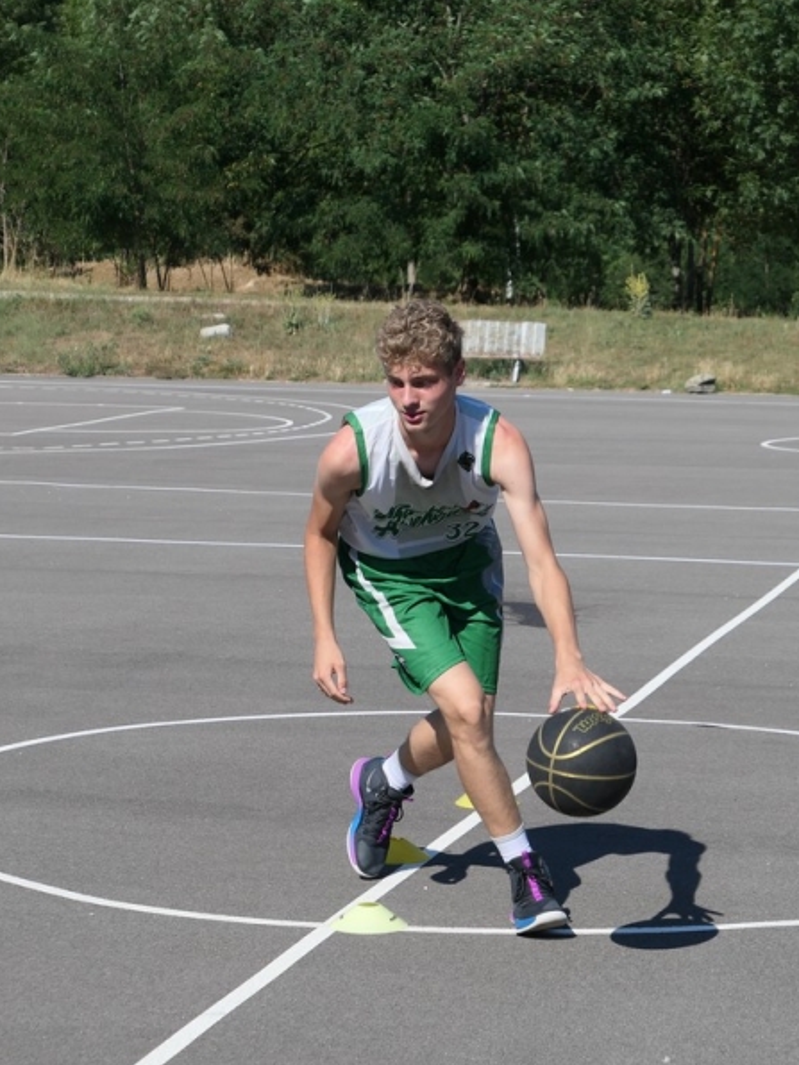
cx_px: 350
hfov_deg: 14.5
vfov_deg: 19.3
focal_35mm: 102
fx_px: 3139
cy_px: 534
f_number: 3.5
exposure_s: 1/1600
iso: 125
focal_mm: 25.8
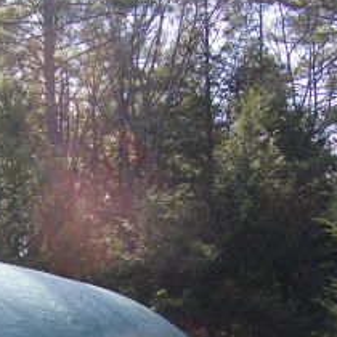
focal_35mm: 102
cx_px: 28
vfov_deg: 16.6
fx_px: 1123
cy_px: 362
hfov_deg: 16.8
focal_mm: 6.3
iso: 64
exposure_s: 1/200
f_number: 2.8
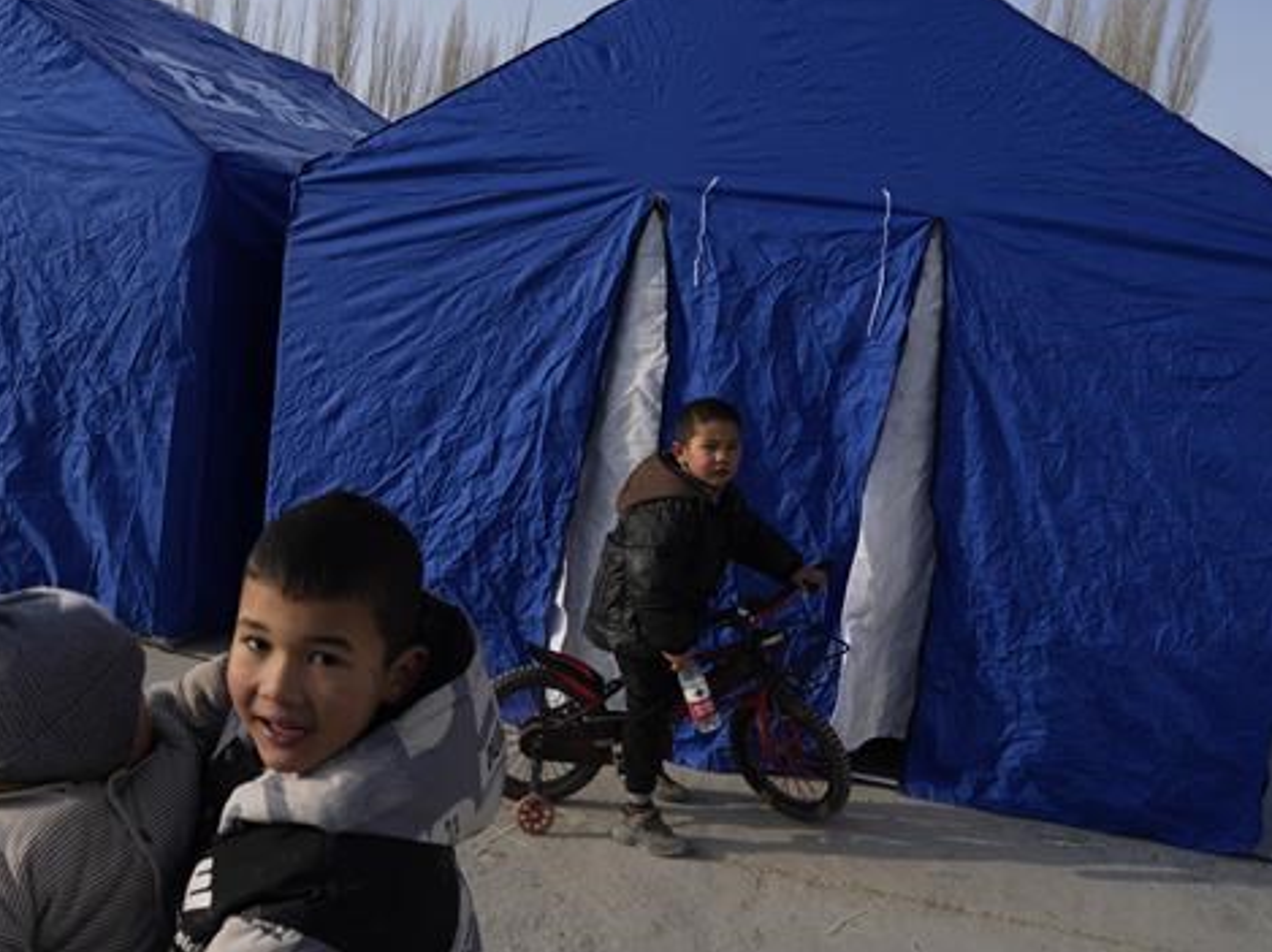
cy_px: 544
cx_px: 513
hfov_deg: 56.4
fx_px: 1175
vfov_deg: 44.0
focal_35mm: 32
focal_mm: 24
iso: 100
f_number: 8
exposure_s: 1/320
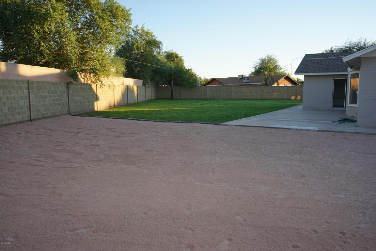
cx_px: 188
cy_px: 126
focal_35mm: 28
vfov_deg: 46.4
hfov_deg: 65.5
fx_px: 292
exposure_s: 1/80
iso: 100
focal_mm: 28
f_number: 6.3
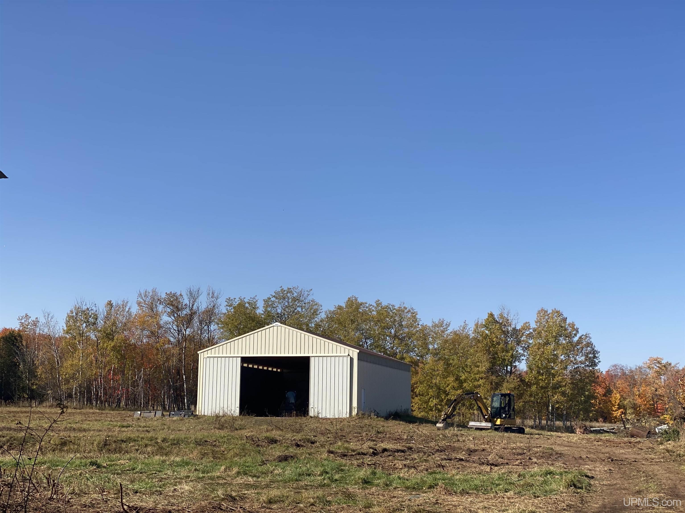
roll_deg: -0.6
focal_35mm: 52
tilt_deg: +8.9
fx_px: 1029
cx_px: 342
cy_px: 256
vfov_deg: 28.0
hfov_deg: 36.8
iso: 20
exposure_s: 1/1370
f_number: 2
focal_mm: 6
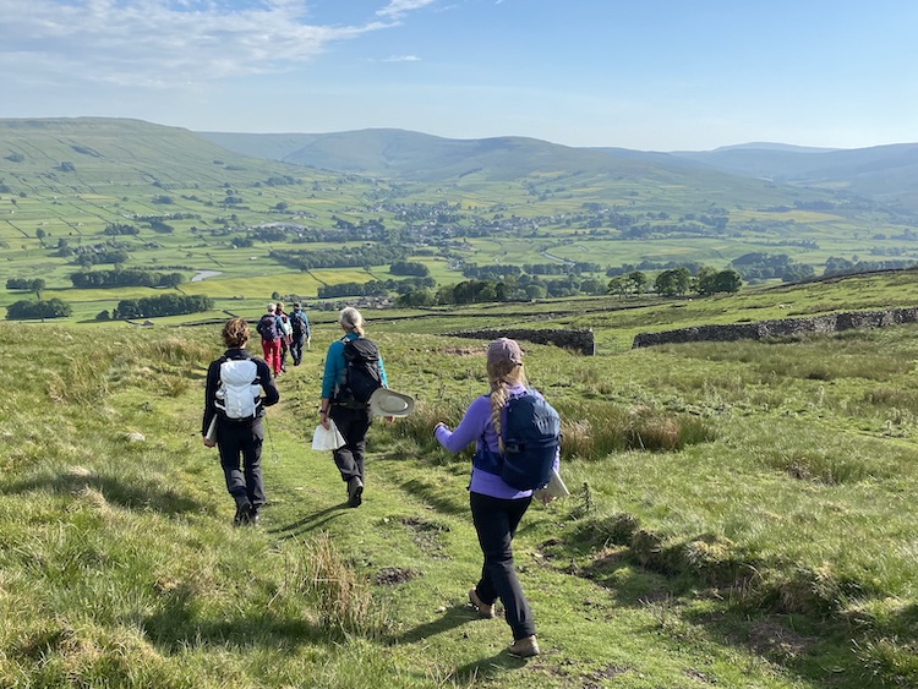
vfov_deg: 53.1
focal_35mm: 26
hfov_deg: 67.3
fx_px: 690
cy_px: 344
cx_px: 459
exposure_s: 1/2817
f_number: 1.8
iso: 32
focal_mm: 4.25
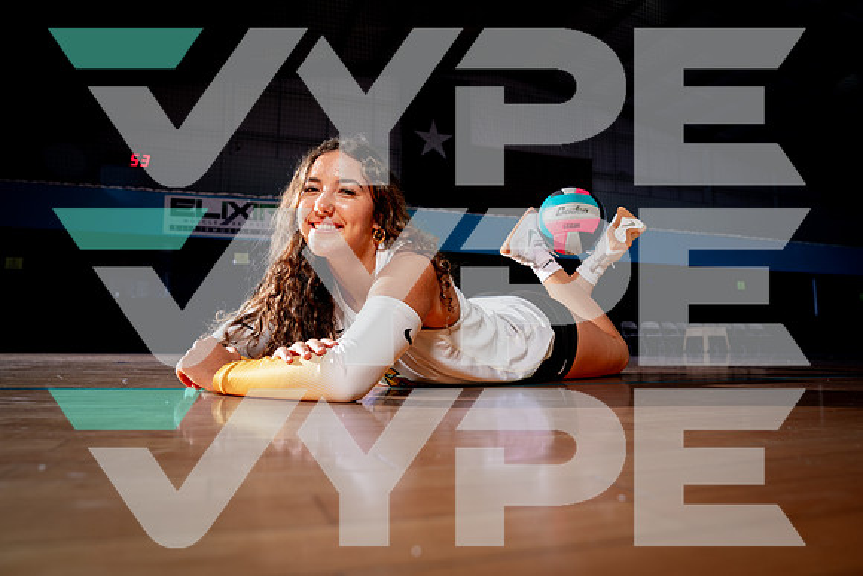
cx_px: 432
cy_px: 288
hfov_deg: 71.6
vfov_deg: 51.4
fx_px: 598
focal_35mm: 25
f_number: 4.5
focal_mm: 24
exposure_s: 1/200
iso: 250
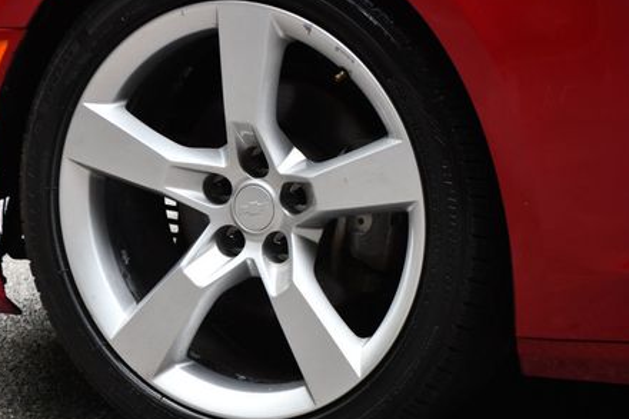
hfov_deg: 8.1
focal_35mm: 253
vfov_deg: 5.4
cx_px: 257
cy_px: 196
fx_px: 4419
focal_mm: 116
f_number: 4.8
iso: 400
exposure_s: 1/250
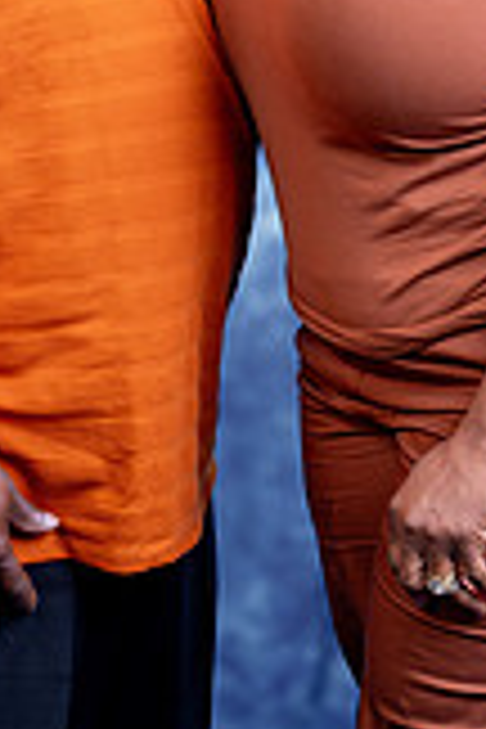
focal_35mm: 153
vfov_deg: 13.3
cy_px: 117
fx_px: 3098
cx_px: 256
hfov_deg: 9.0
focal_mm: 55
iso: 125
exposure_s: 1/200
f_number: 10
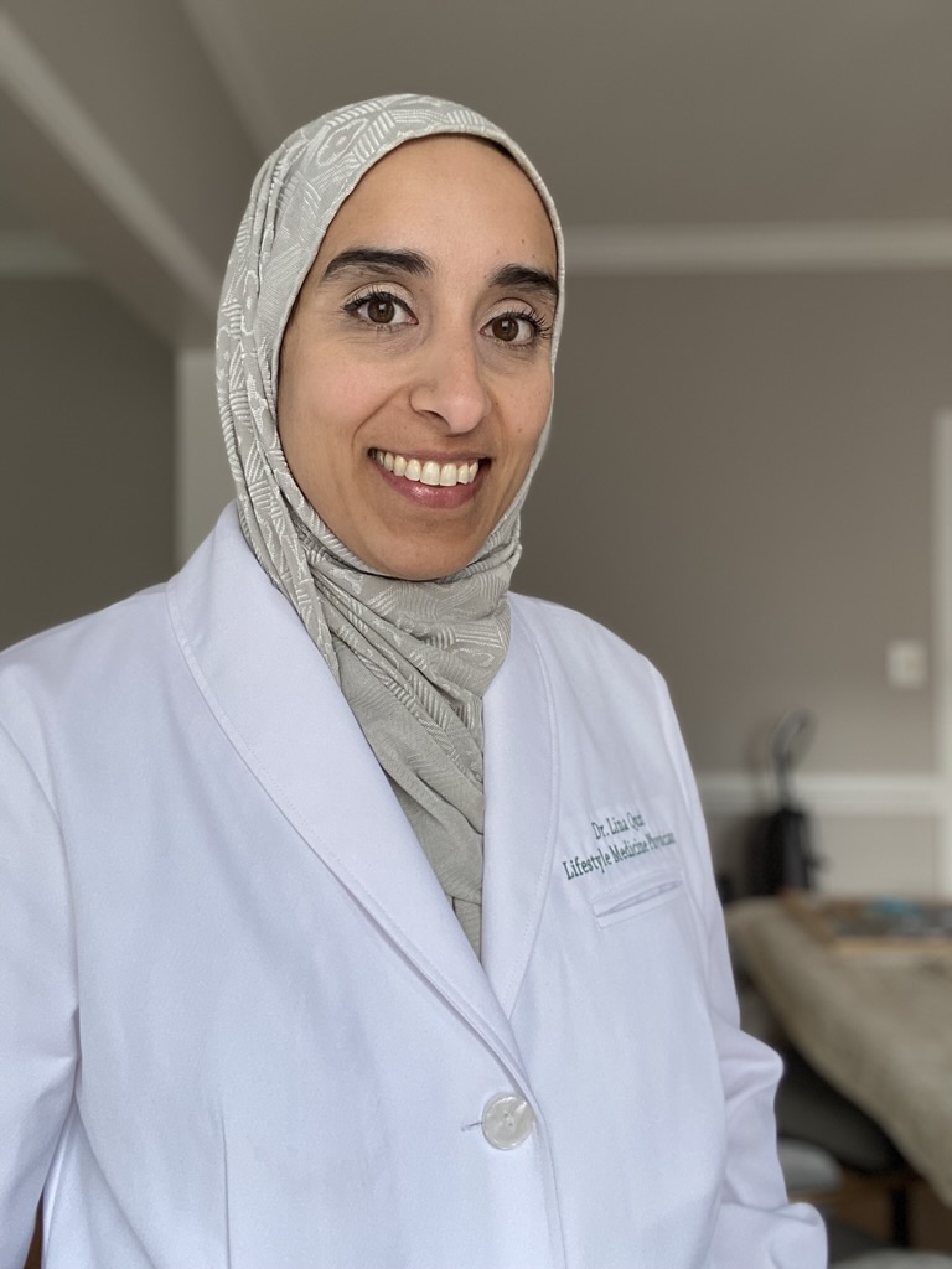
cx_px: 476
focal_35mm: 30
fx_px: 1100
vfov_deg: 60.0
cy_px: 634
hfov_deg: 46.8
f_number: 2.2
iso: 100
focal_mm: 2.71
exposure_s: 1/60
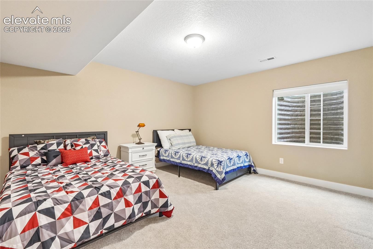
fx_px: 155
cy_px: 124
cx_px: 186
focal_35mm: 15
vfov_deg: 77.3
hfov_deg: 100.4
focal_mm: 10
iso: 800
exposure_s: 1/3.33
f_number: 8
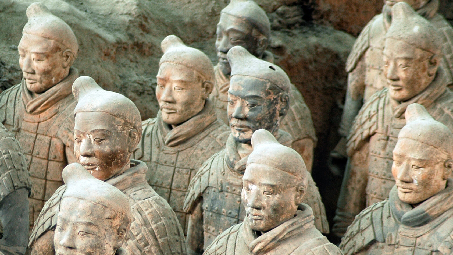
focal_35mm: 346
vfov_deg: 3.5
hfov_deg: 6.2
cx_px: 119
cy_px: 215
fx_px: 4154
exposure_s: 1/15
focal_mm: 145
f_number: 4.5
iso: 400
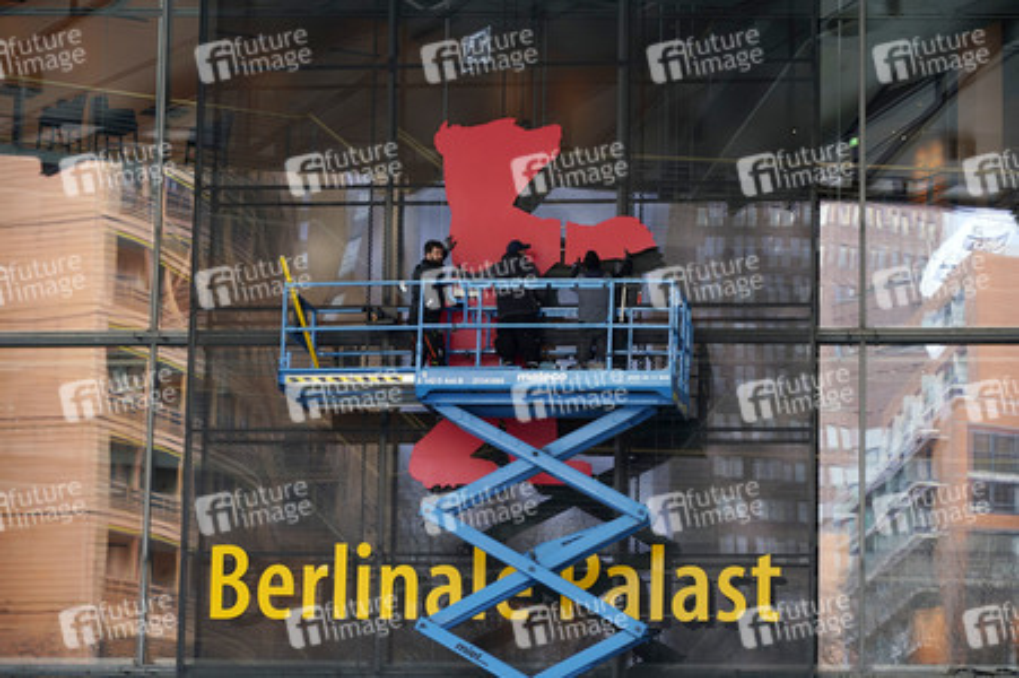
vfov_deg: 12.5
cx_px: 510
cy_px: 339
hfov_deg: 18.8
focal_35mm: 109
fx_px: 3083
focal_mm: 109
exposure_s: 1/80
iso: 640
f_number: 5.6
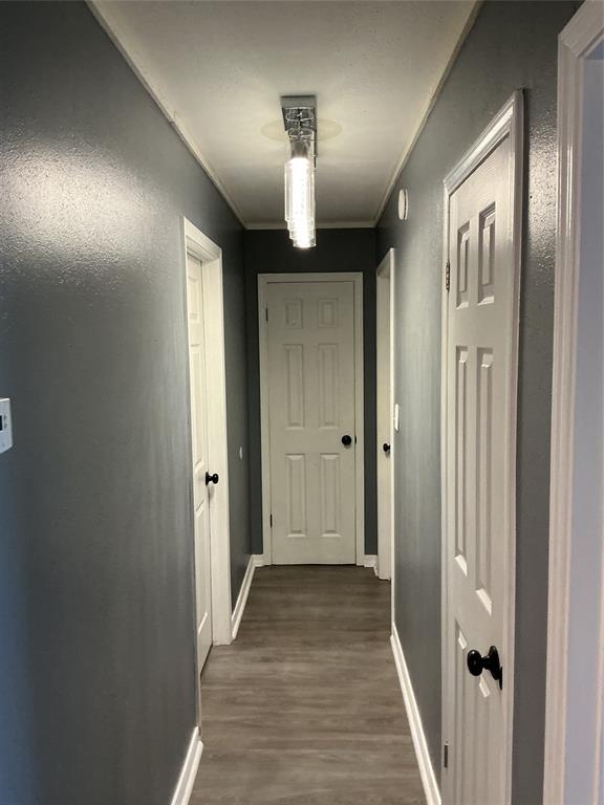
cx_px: 302
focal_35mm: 29
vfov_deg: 61.7
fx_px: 675
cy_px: 402
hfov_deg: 48.2
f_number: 1.8
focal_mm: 3
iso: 160
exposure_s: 1/60
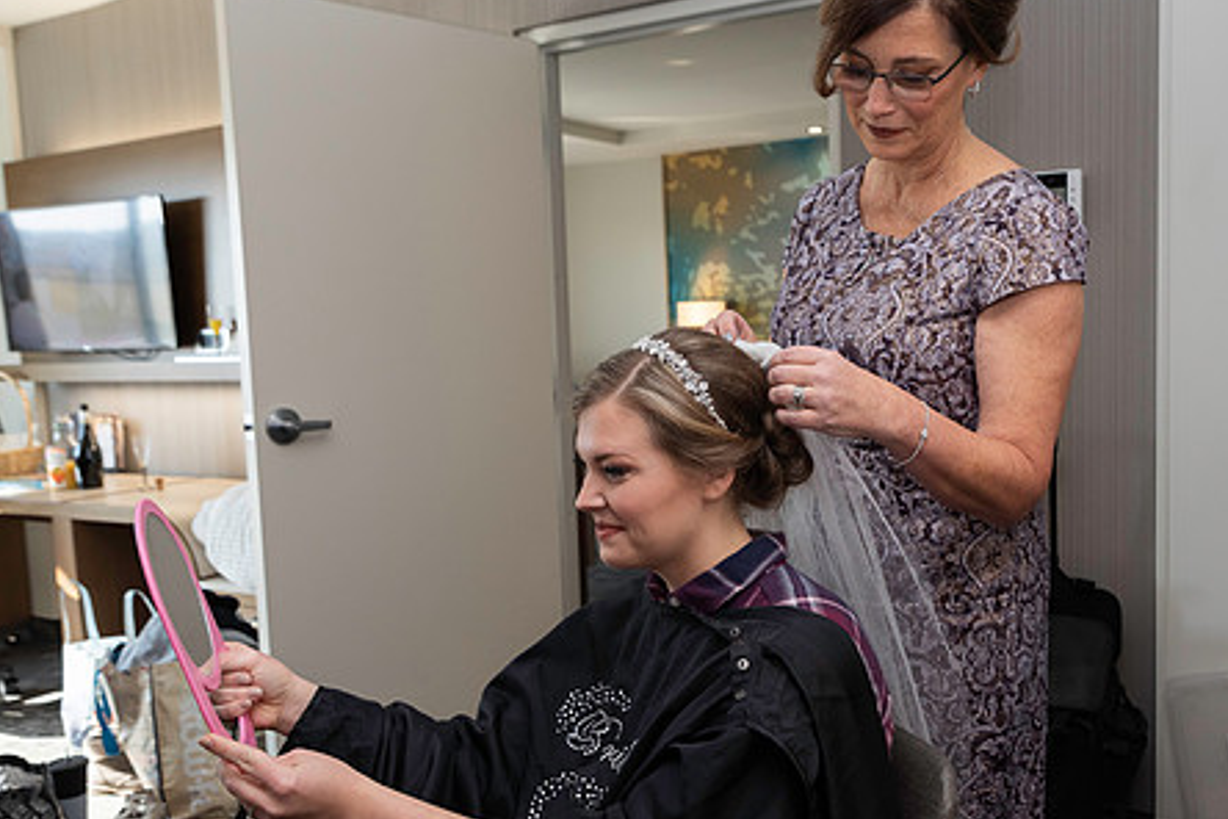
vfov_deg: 38.9
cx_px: 689
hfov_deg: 55.6
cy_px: 427
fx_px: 1160
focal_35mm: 34
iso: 640
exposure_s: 1/200
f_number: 4.5
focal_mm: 26
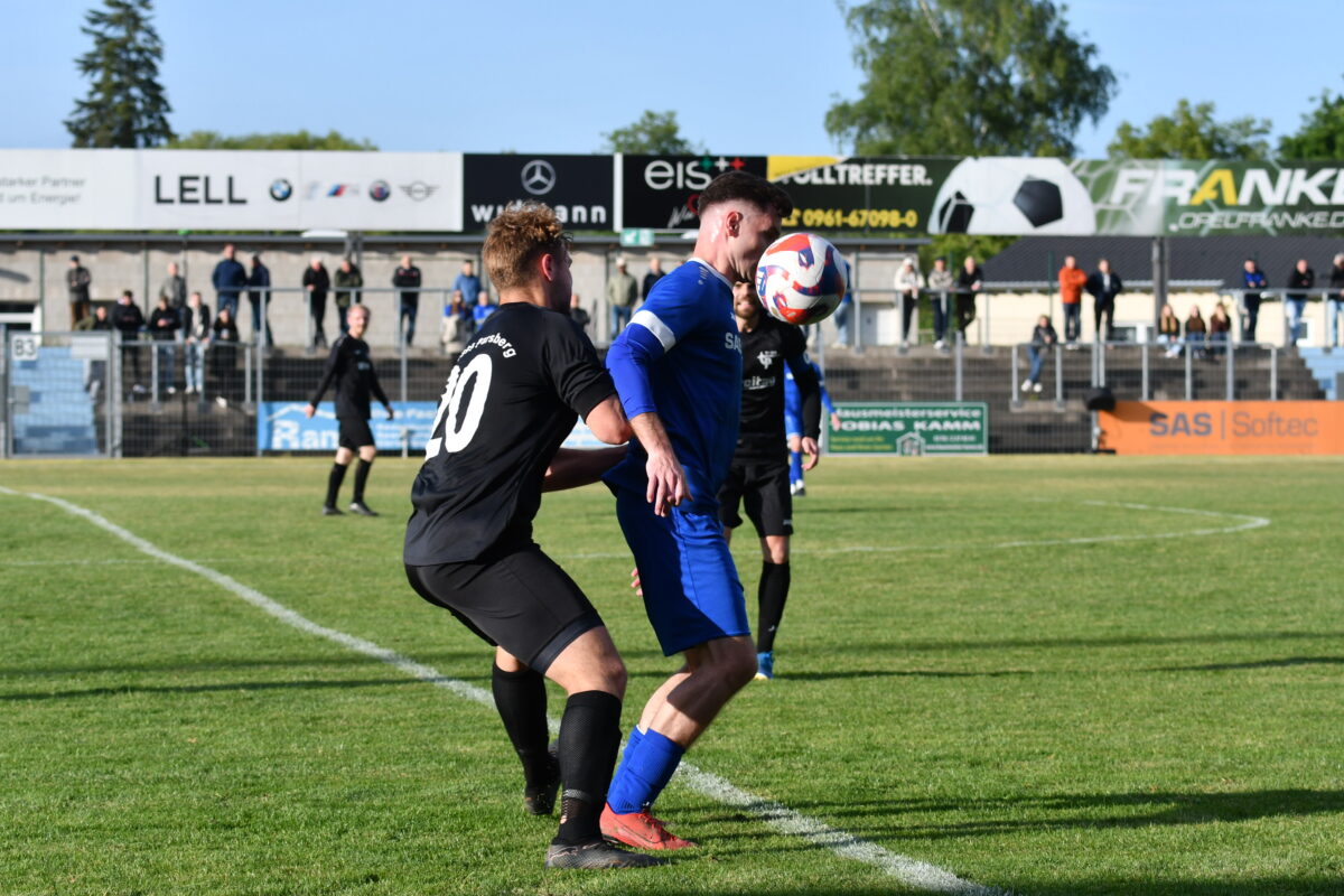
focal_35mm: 120
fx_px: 4480
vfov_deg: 11.4
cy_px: 448
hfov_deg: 17.1
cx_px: 672
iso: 400
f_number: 5
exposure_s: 1/1250
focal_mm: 80
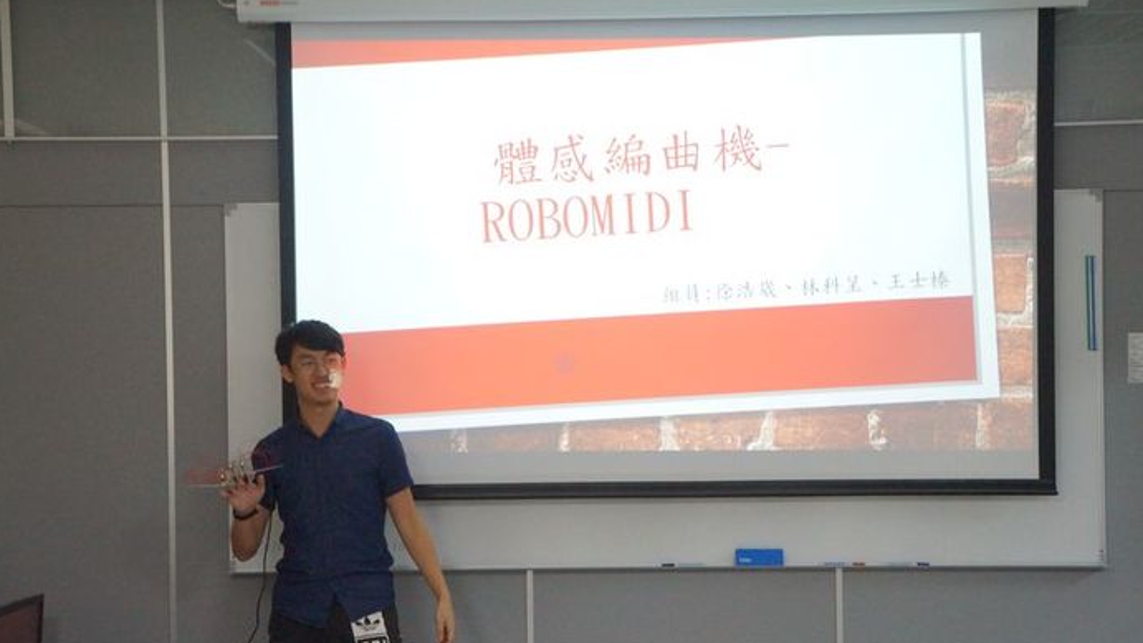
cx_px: 571
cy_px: 378
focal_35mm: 72
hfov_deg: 29.5
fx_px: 2168
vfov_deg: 16.9
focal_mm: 45
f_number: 5
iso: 3200
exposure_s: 1/160
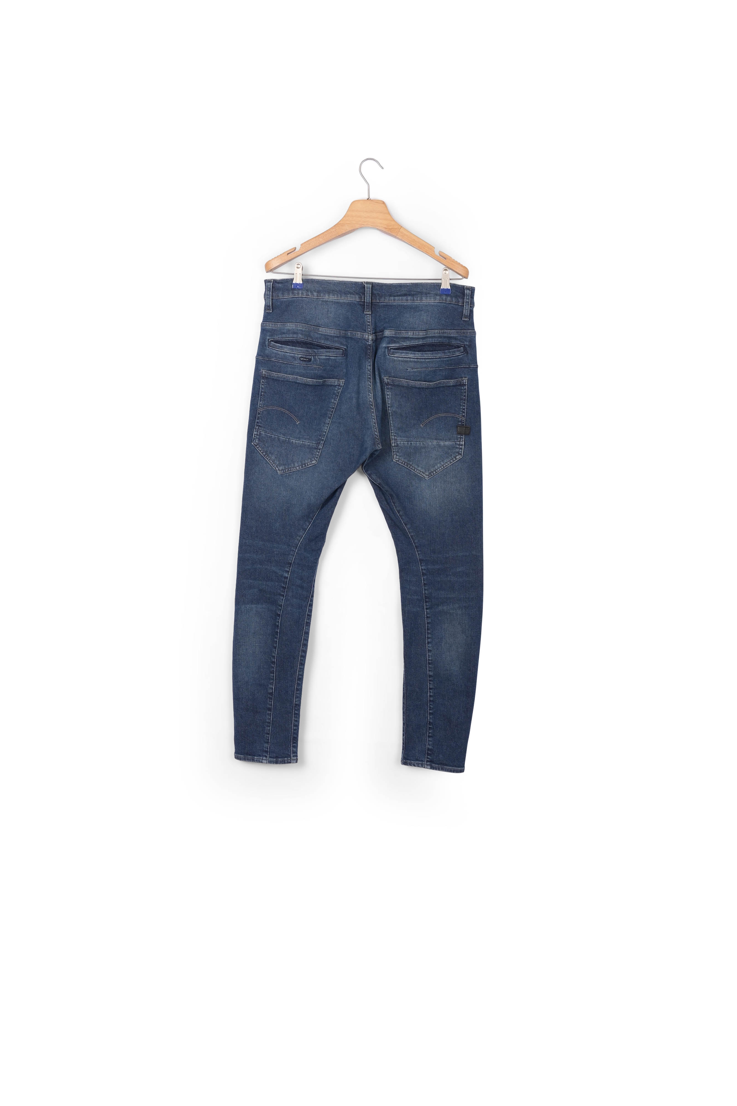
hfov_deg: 35.9
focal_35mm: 37
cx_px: 368
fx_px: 1136
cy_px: 553
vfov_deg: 51.9
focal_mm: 37
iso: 100
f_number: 13
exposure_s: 1/200
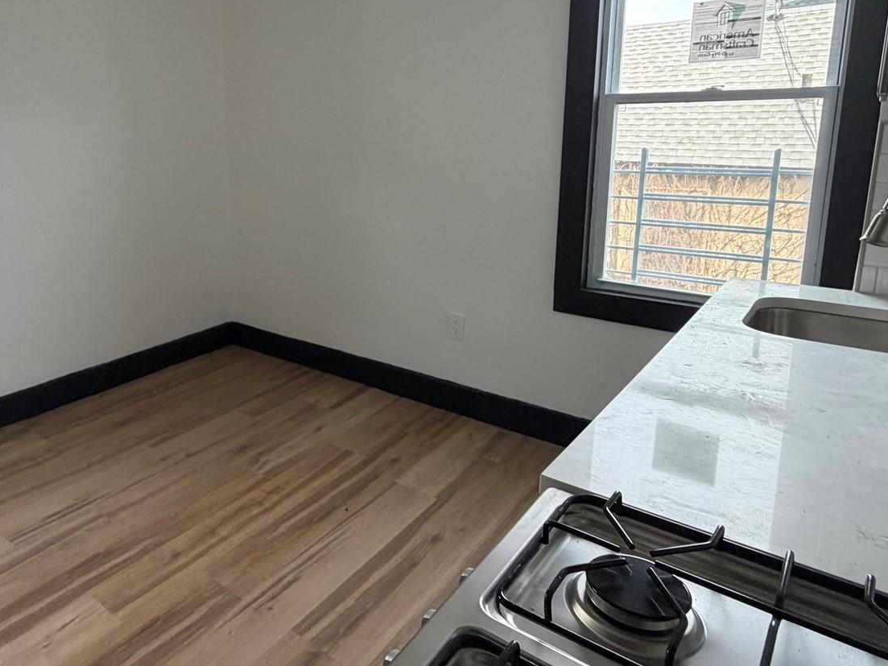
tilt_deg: -10.6
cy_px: 241
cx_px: 285
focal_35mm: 26
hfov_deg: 65.3
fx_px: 667
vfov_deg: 52.4
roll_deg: +0.7
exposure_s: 1/121
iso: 200
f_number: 2.2
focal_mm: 2.22
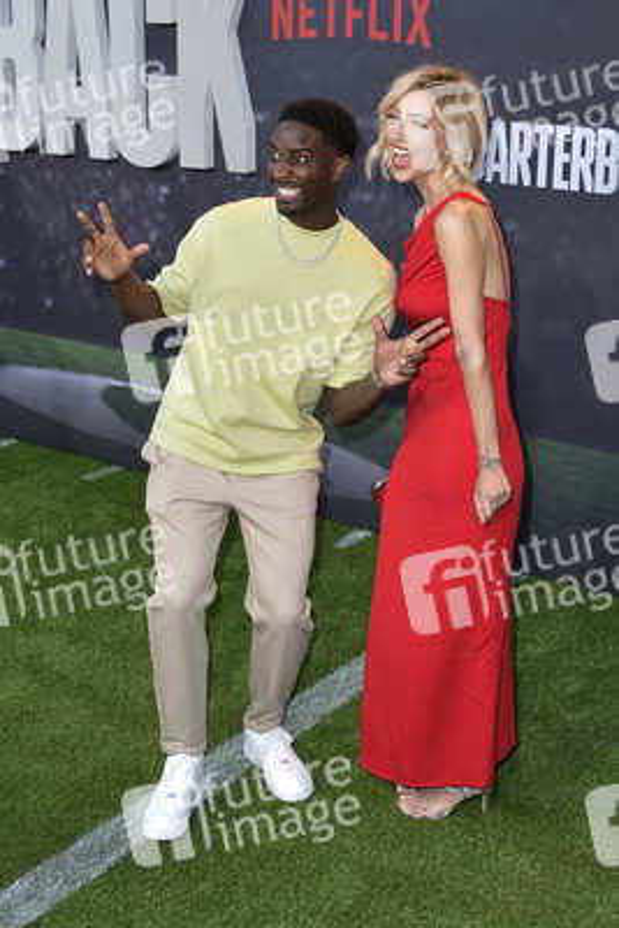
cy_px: 464
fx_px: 1082
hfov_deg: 31.9
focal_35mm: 42
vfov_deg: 46.4
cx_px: 310
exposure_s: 1/250
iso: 320
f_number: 6.3
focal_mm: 42
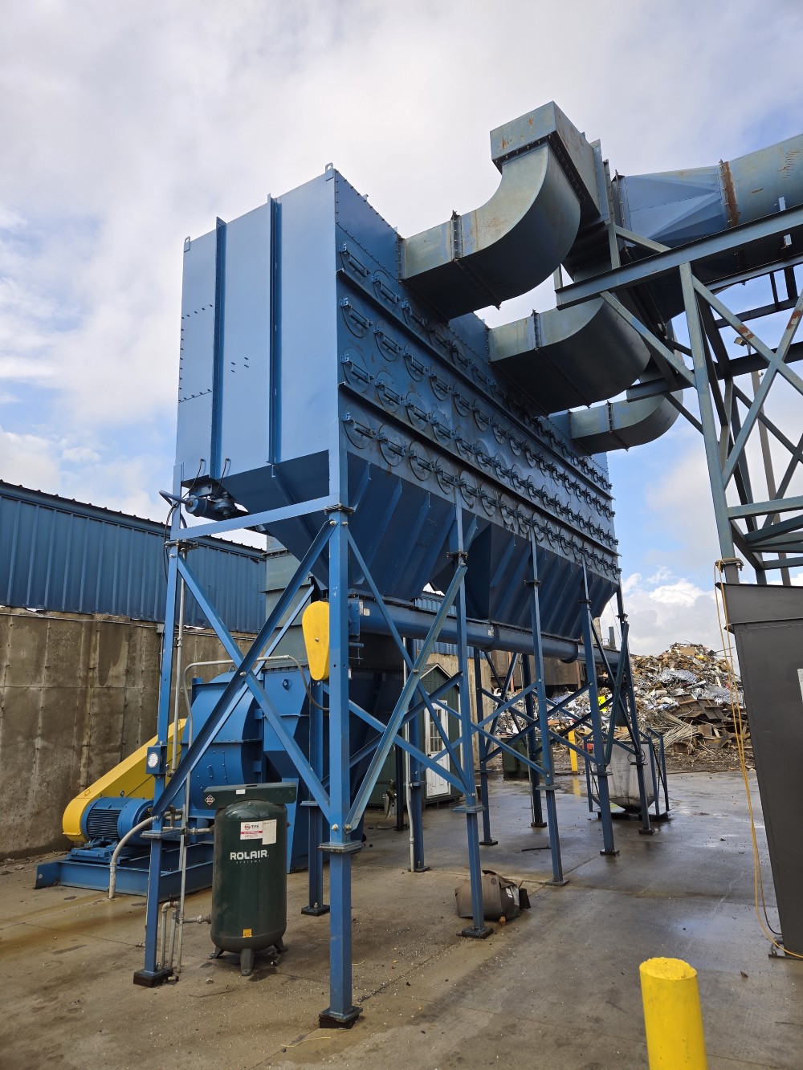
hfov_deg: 58.9
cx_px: 402
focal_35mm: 23
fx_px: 711
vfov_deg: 73.9
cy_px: 535
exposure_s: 1/1402
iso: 25
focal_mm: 5.4
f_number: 1.8
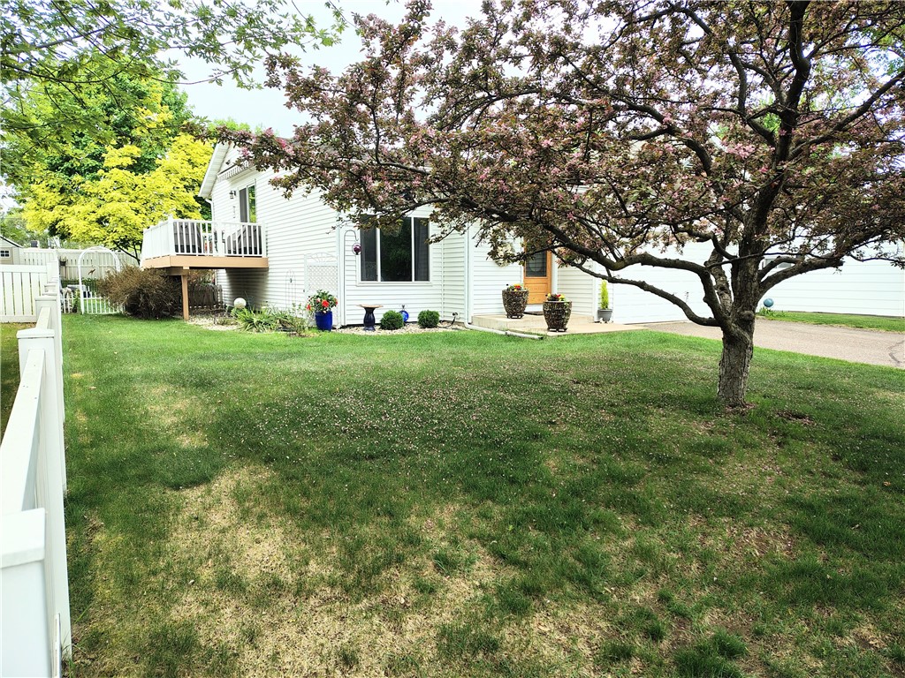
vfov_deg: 56.8
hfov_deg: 71.6
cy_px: 339
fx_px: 627
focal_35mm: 24
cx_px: 452
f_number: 1.8
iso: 100
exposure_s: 1/264
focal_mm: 5.56
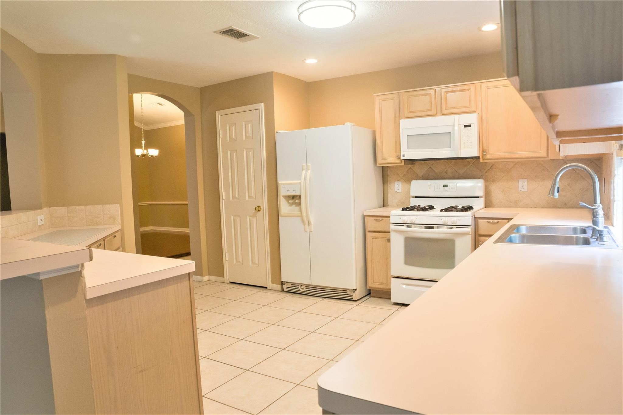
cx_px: 312
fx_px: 415
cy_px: 208
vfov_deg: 53.1
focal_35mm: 24
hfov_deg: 73.7
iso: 3200
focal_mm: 24
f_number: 10
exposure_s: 1/60
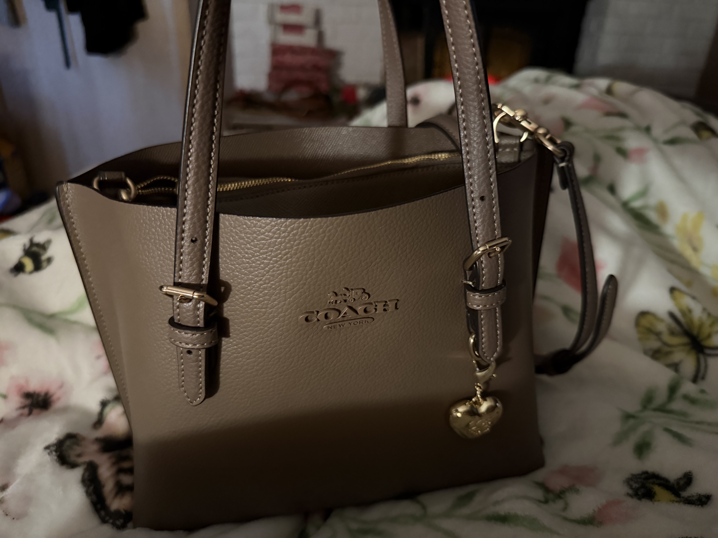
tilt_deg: -28.4
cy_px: 269
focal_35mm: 24
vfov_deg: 56.8
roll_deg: -1.6
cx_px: 359
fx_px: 498
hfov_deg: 71.6
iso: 1600
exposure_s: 1/30
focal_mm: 6.76
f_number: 1.78
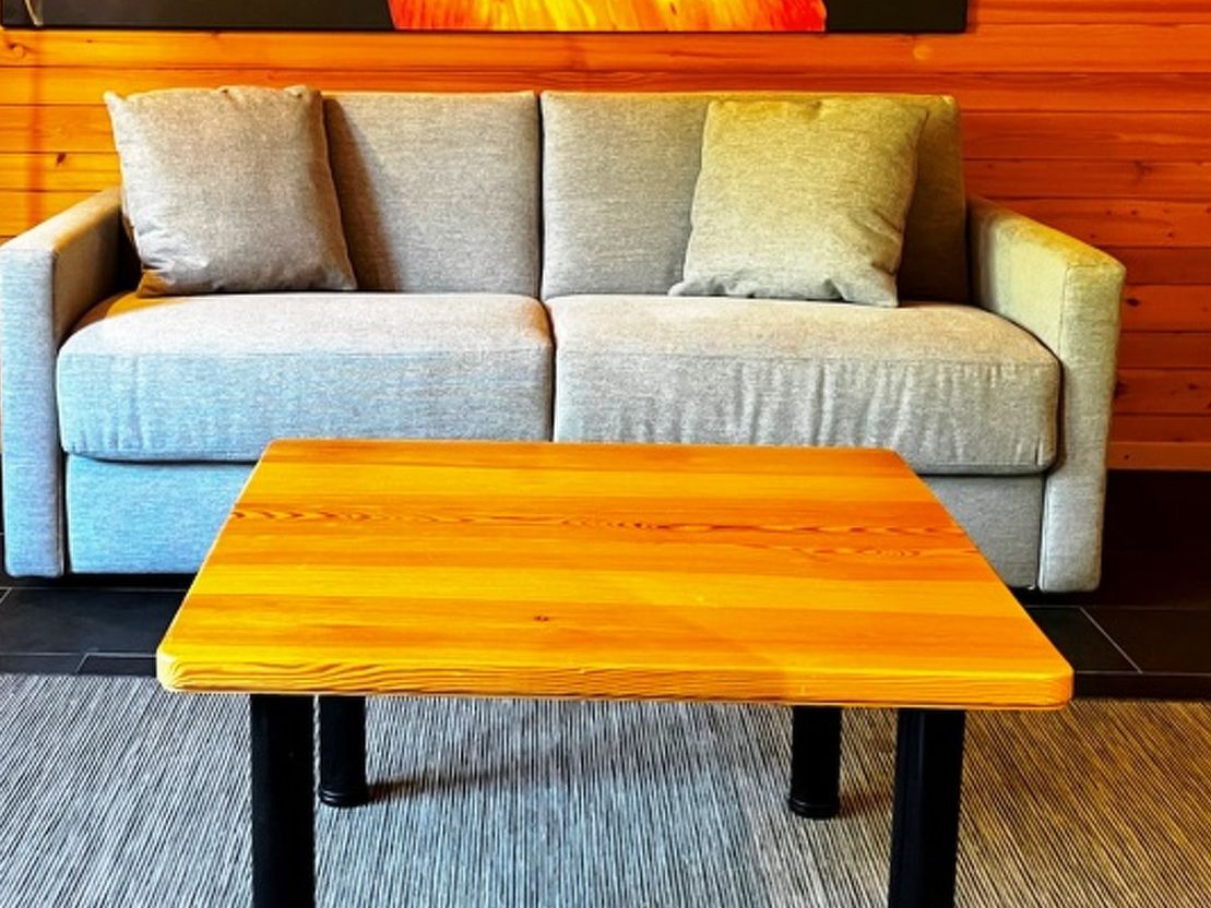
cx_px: 428
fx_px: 1679
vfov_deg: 30.1
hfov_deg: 39.3
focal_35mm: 48
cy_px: 330
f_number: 1.6
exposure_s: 1/33
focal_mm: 5.1
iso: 400
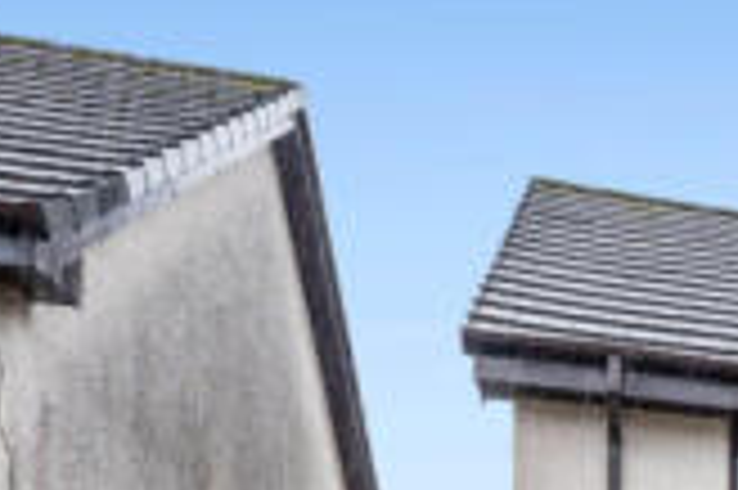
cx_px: 1042
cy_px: 834
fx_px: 1147
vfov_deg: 19.3
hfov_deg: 27.4
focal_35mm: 56
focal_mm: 14
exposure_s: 1/125
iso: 640
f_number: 7.1
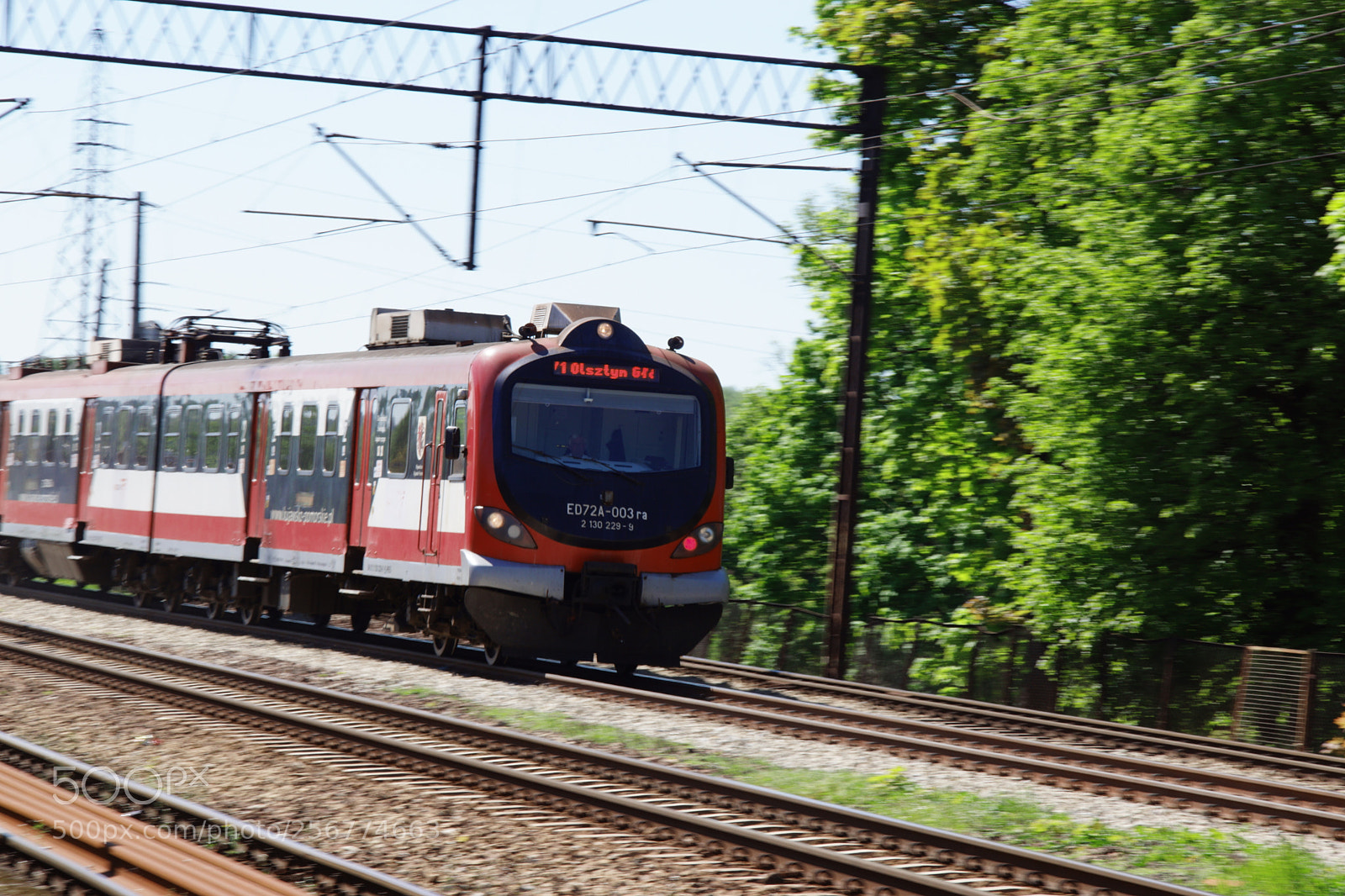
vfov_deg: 9.1
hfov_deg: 13.7
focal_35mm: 150
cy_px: 448
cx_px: 672
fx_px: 5603
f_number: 16
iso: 100
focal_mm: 100
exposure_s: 1/40
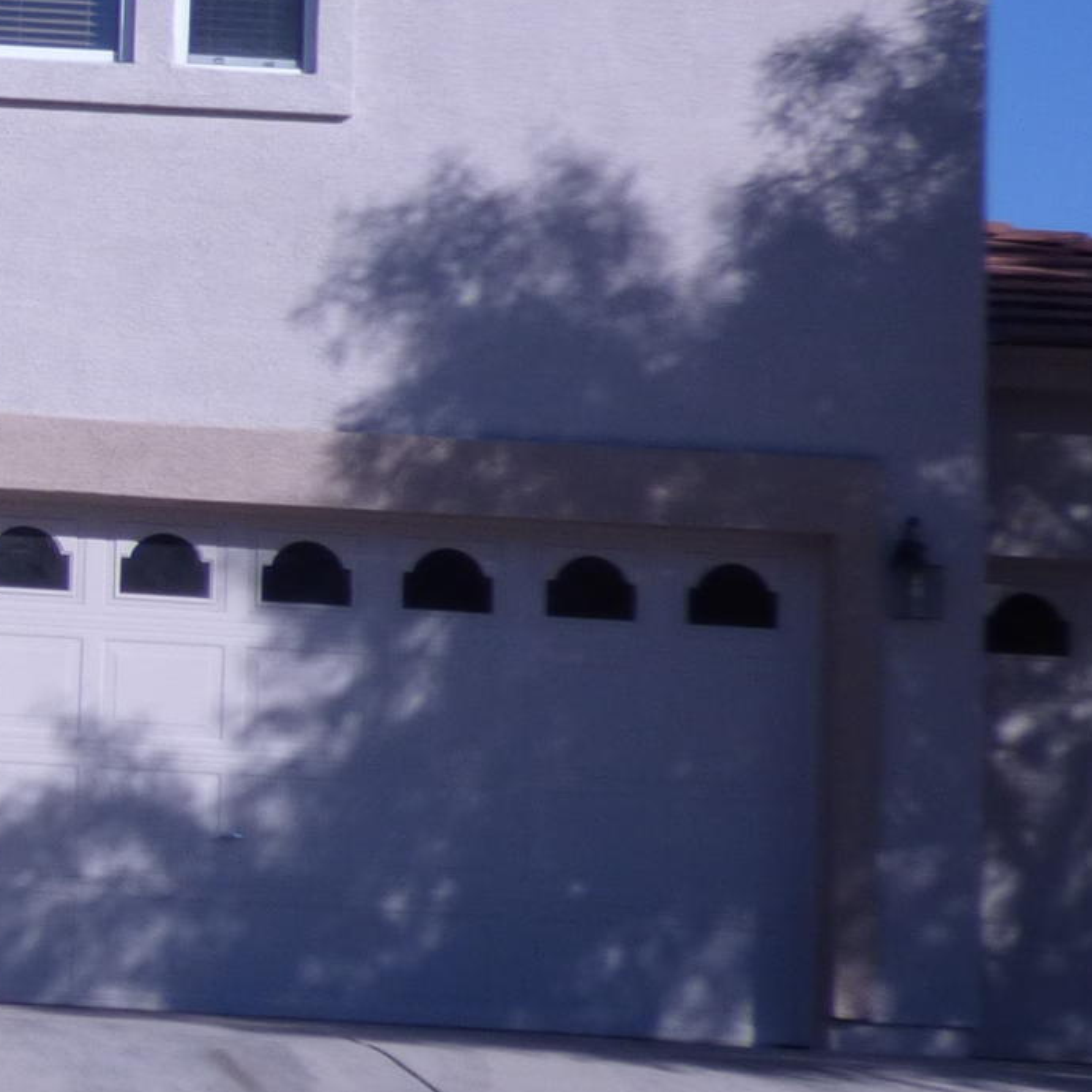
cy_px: 278
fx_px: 4925
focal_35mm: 138
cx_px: -1191
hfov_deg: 11.3
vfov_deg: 12.6
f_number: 3.5
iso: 100
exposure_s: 1/1600
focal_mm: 6.47
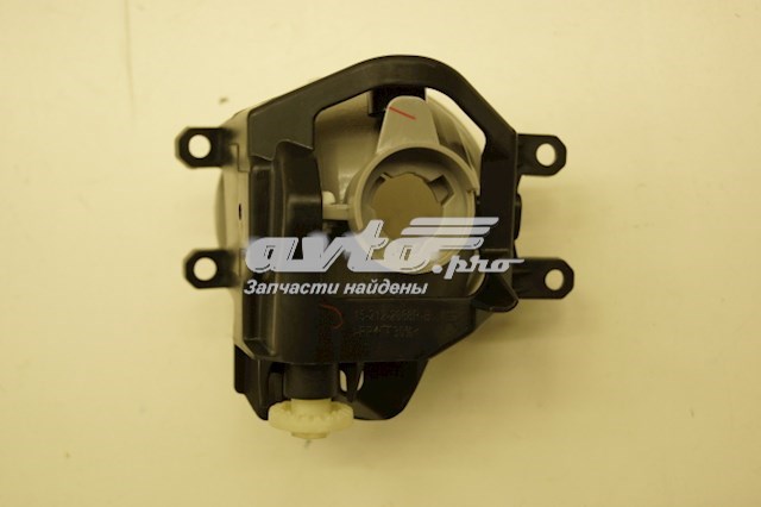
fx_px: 951
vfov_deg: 29.8
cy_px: 254
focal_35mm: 45
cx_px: 380
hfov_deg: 43.6
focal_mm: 30
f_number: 4.5
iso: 640
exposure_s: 1/60
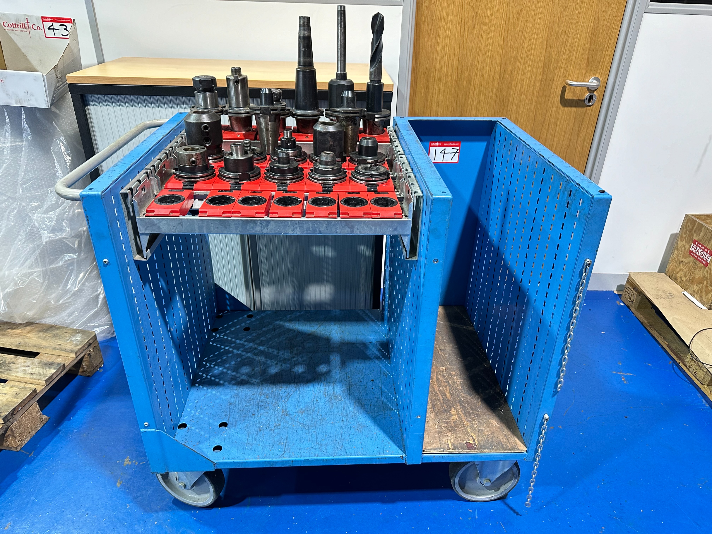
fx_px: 494
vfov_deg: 56.8
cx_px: 356
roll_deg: -2.1
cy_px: 267
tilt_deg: -29.1
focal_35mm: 24
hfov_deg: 71.6
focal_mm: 6.86
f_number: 1.78
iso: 250
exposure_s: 1/50
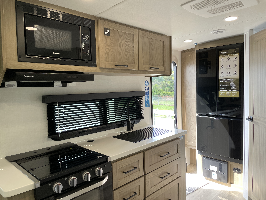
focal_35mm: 26
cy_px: 100
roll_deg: +2.1
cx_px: 133
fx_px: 200
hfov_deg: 67.3
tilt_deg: -1.5
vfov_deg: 53.1
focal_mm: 4.2
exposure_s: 1/121
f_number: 1.6
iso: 40
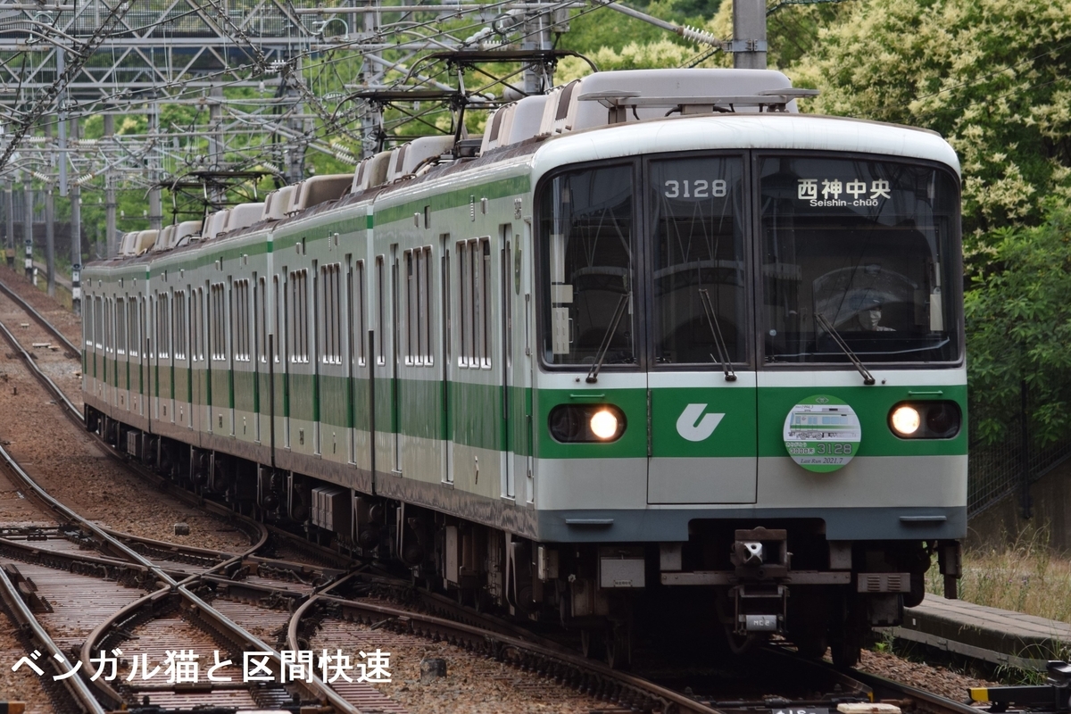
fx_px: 6693
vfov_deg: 6.1
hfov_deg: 9.1
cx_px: 536
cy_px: 357
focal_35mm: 225
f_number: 4.8
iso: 400
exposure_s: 1/1250
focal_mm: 150
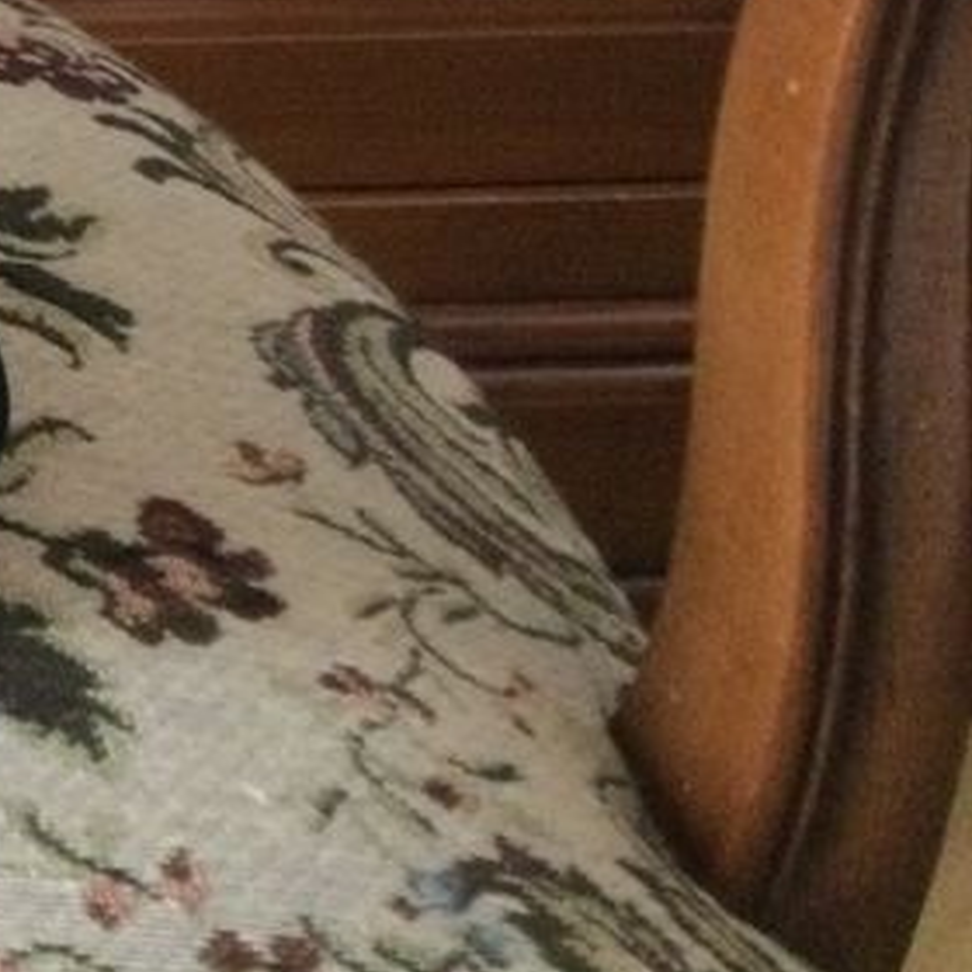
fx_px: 3113
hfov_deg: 15.4
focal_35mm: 98
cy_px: -83
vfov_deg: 17.2
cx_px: -760
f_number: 2.4
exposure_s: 1/17
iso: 400
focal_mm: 3.3
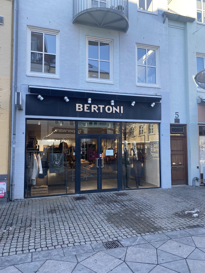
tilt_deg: +3.3
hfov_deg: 53.1
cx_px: 102
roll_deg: +0.2
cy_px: 136
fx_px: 205
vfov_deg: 67.3
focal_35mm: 26
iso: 32
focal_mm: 4.25
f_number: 1.8
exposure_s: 1/339
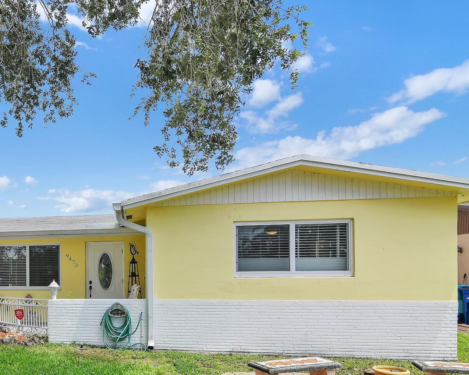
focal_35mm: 29
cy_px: 274
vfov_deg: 48.3
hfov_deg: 53.1
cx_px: 48
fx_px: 402
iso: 200
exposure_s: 1/250
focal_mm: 16
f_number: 11
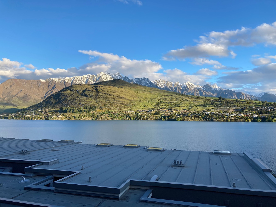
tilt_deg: +4.0
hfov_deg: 63.4
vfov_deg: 49.7
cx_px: 138
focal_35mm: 28
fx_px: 223
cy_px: 104
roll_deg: -0.4
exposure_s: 1/762
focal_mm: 3.99
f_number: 1.8
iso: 20
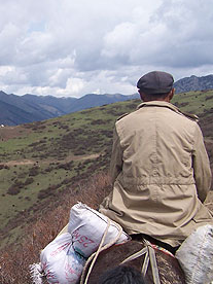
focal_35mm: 62
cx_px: -7
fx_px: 509
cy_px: 145
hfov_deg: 22.6
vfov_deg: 31.2
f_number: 4
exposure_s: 1/500
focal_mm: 6.3
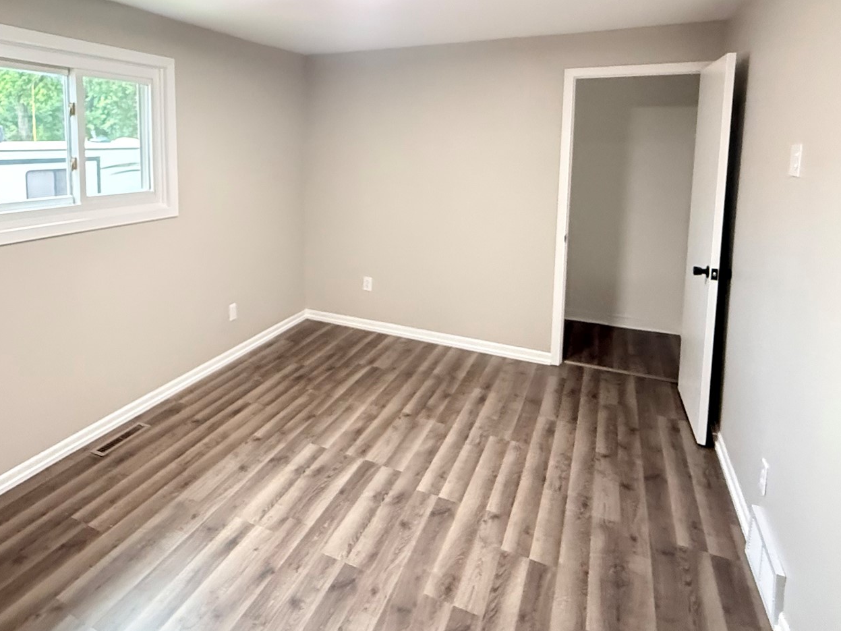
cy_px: 193
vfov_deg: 57.1
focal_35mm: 23
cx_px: 315
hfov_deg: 72.7
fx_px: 559
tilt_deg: -5.9
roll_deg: +0.0
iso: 800
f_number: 2.2
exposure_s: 1/60
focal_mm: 2.22
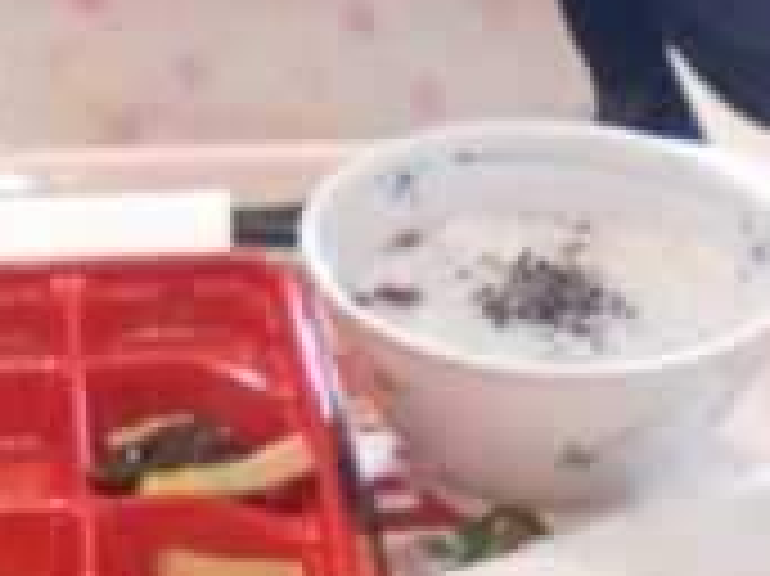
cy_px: -252
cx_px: 32
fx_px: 3045
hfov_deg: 14.2
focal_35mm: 137
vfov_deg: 10.5
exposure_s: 1/20
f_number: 3.9
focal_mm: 6.7
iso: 400
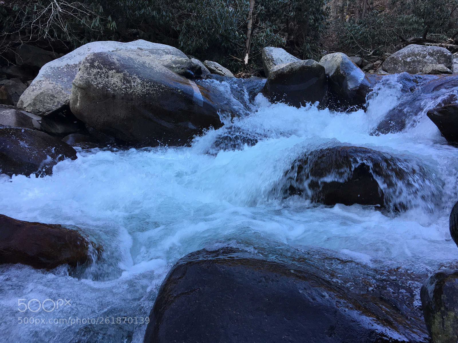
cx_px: 229
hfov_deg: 61.7
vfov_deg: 48.2
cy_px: 172
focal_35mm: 29
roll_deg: -1.8
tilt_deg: -11.4
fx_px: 384
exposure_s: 1/120
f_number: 2.2
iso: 40
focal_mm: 4.15
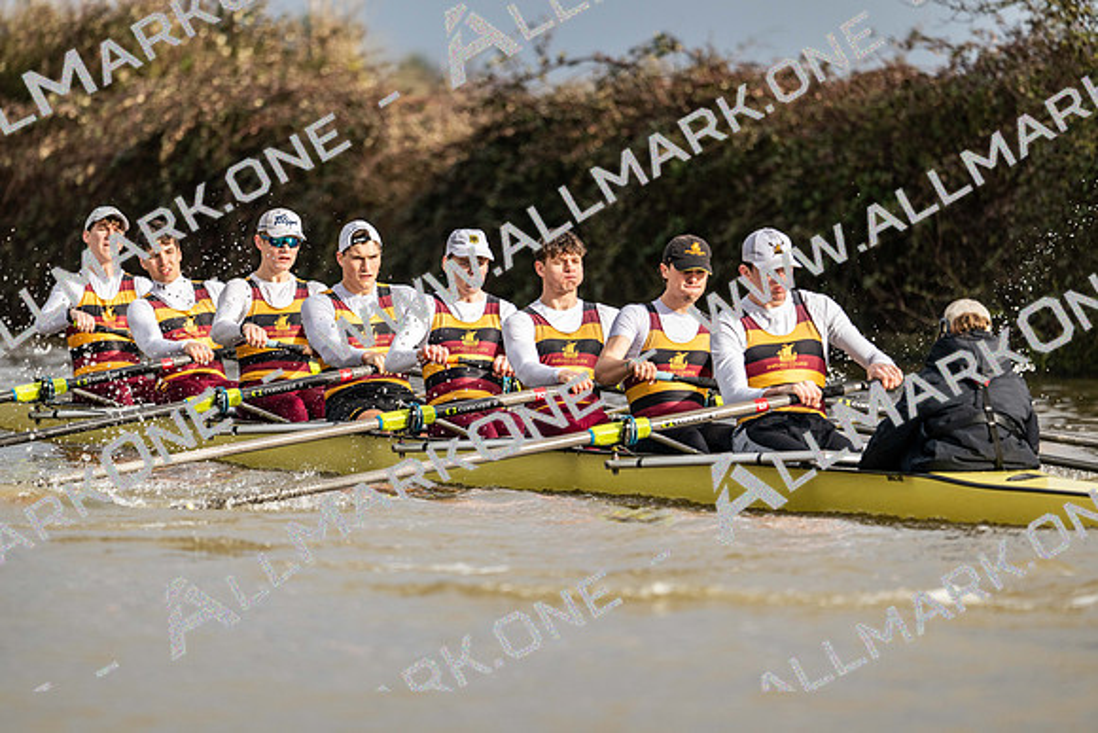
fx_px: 12202
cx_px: 549
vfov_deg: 3.4
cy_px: 366
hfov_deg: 5.2
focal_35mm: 400
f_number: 4.5
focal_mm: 400
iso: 280
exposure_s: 1/1600
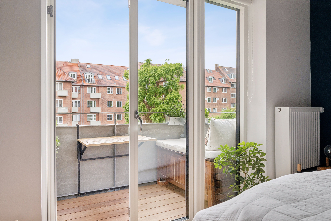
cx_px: 166
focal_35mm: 25
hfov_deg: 71.5
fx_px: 230
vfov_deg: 51.3
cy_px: 110
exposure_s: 1/125
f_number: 9
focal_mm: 25
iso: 640
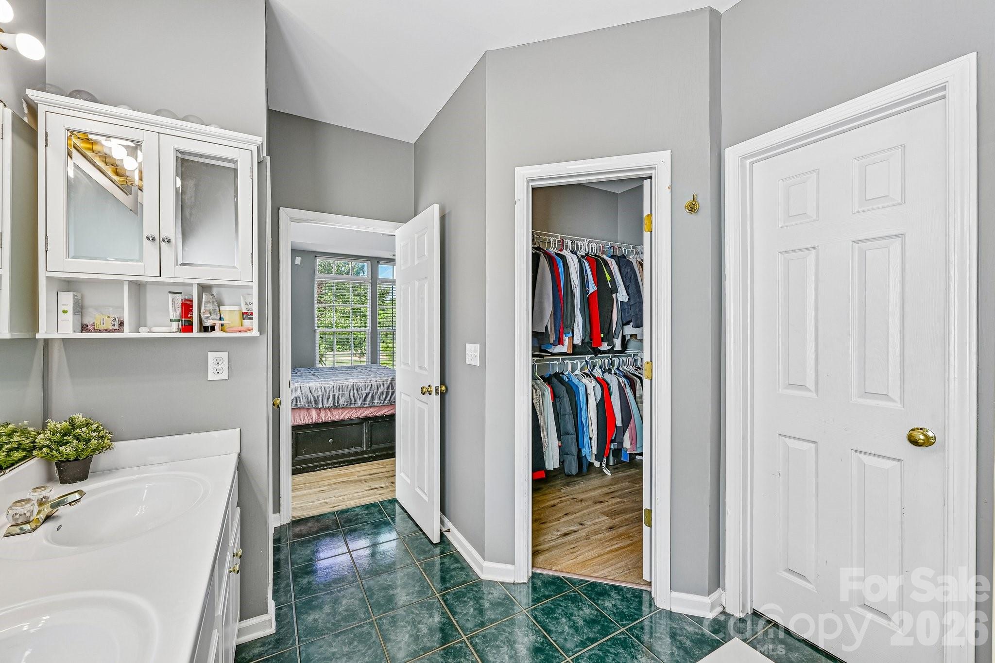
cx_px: 498
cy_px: 332
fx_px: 387
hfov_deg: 104.3
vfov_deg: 81.2
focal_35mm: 14
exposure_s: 1/15
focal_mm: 14
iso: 140
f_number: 8
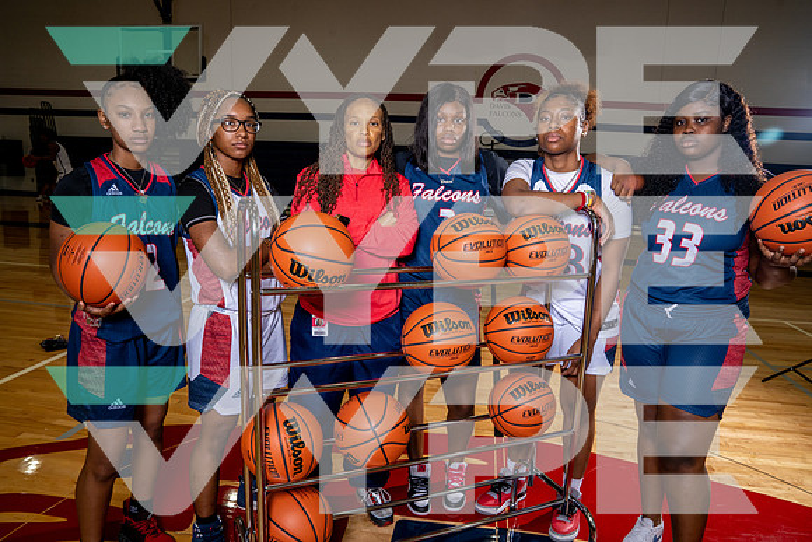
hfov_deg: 73.7
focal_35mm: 24
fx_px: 541
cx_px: 406
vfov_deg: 53.2
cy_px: 271
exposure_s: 1/250
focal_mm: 24
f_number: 9
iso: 500
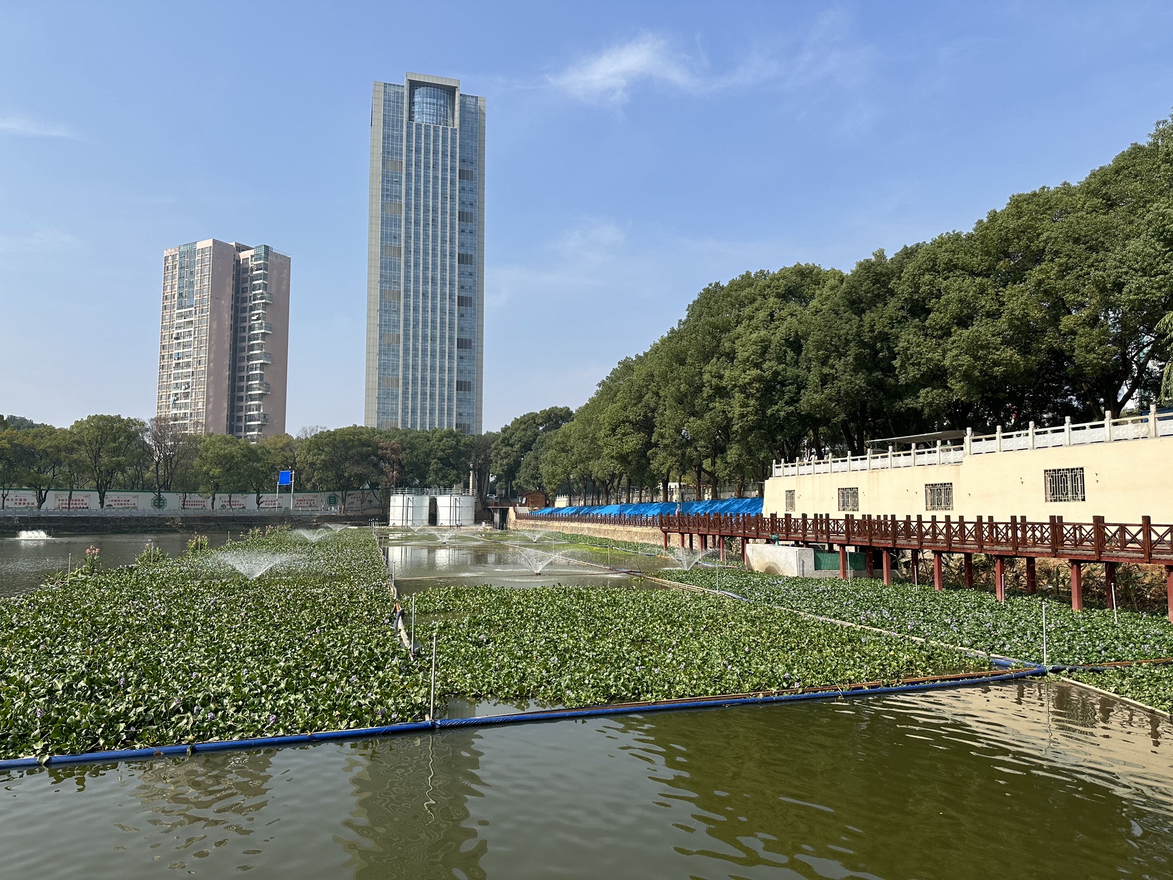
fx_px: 813
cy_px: 440
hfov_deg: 71.6
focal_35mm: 24
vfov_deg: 56.8
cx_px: 586
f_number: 1.78
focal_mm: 6.86
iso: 80
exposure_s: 1/4184
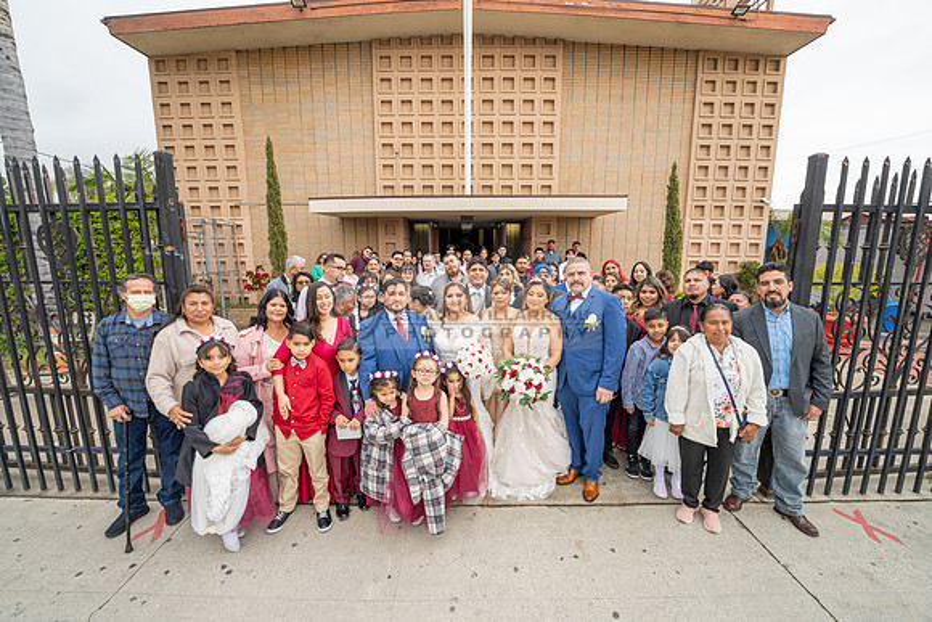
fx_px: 363
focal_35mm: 14
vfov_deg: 81.2
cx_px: 466
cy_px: 311
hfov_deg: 104.2
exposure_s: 1/125
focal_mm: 14
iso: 200
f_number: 4.5
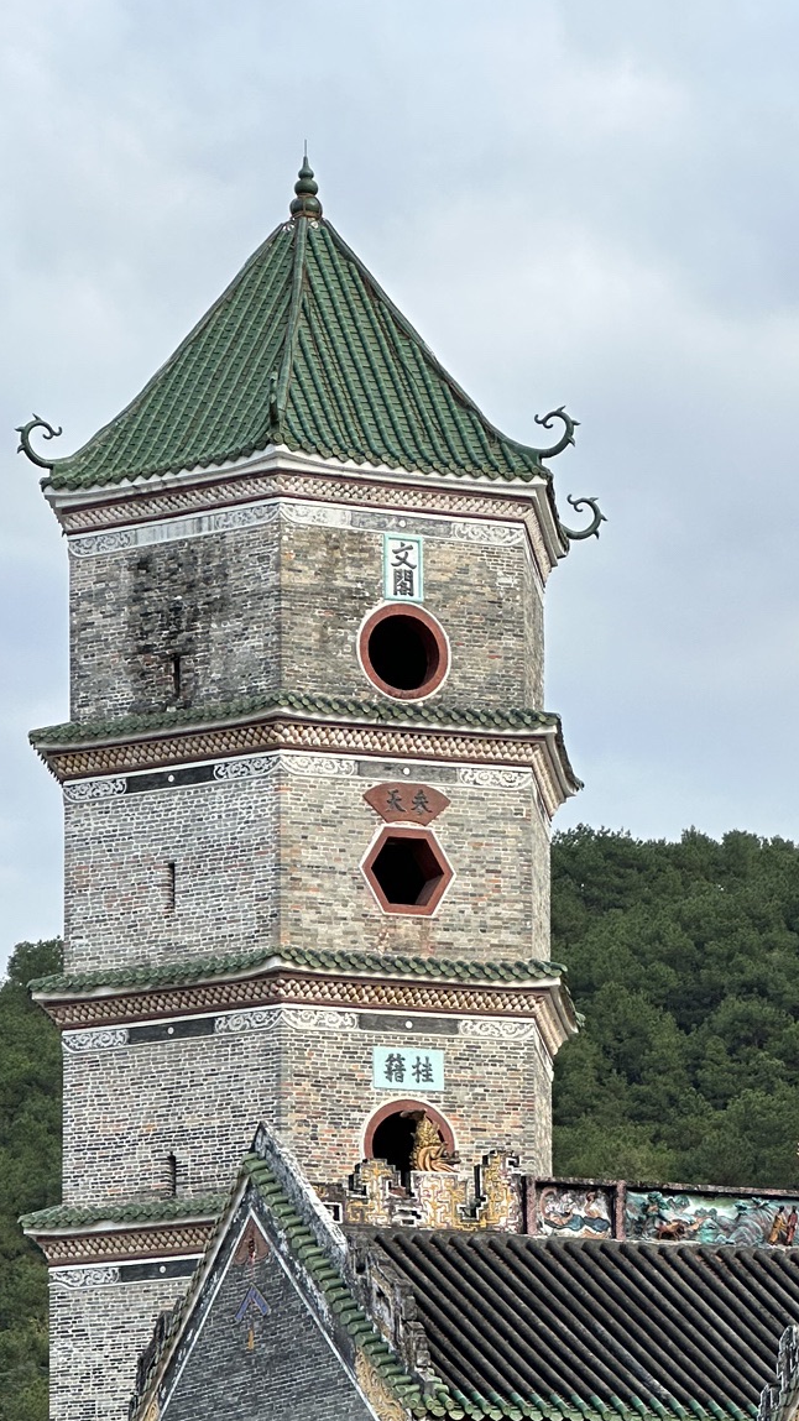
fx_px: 5501
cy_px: 1170
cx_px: 699
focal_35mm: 146
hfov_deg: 8.3
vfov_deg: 14.6
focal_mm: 9
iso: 32
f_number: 2.8
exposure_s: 1/249
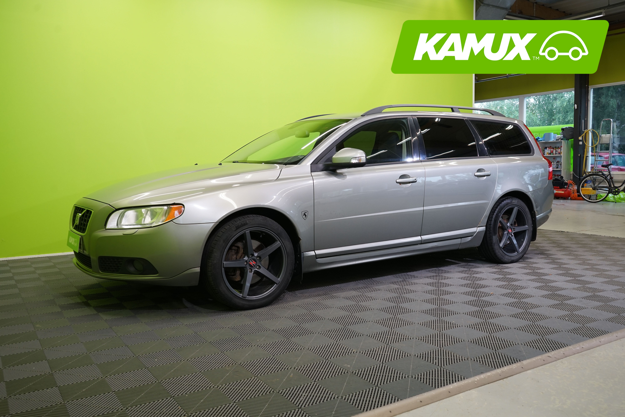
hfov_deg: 60.3
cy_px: 208
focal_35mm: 31
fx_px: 538
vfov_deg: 42.3
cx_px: 312
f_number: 6.3
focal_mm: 31
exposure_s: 1/30
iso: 640
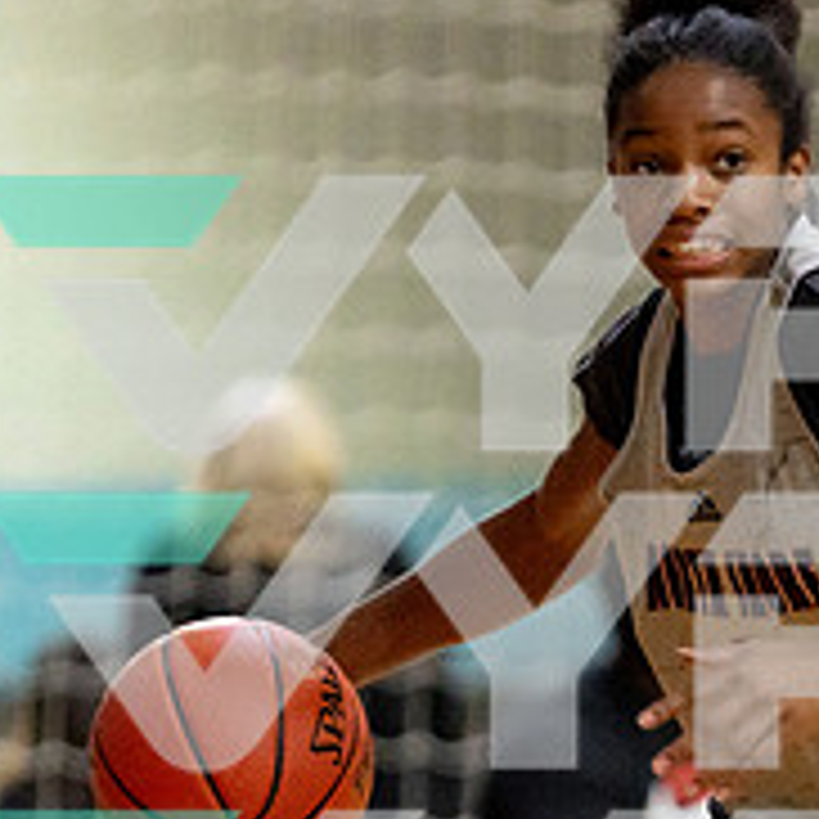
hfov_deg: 2.8
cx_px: 1031
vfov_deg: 2.8
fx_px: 16890
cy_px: 634
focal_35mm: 631
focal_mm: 200
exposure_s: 1/800
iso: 2500
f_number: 2.8
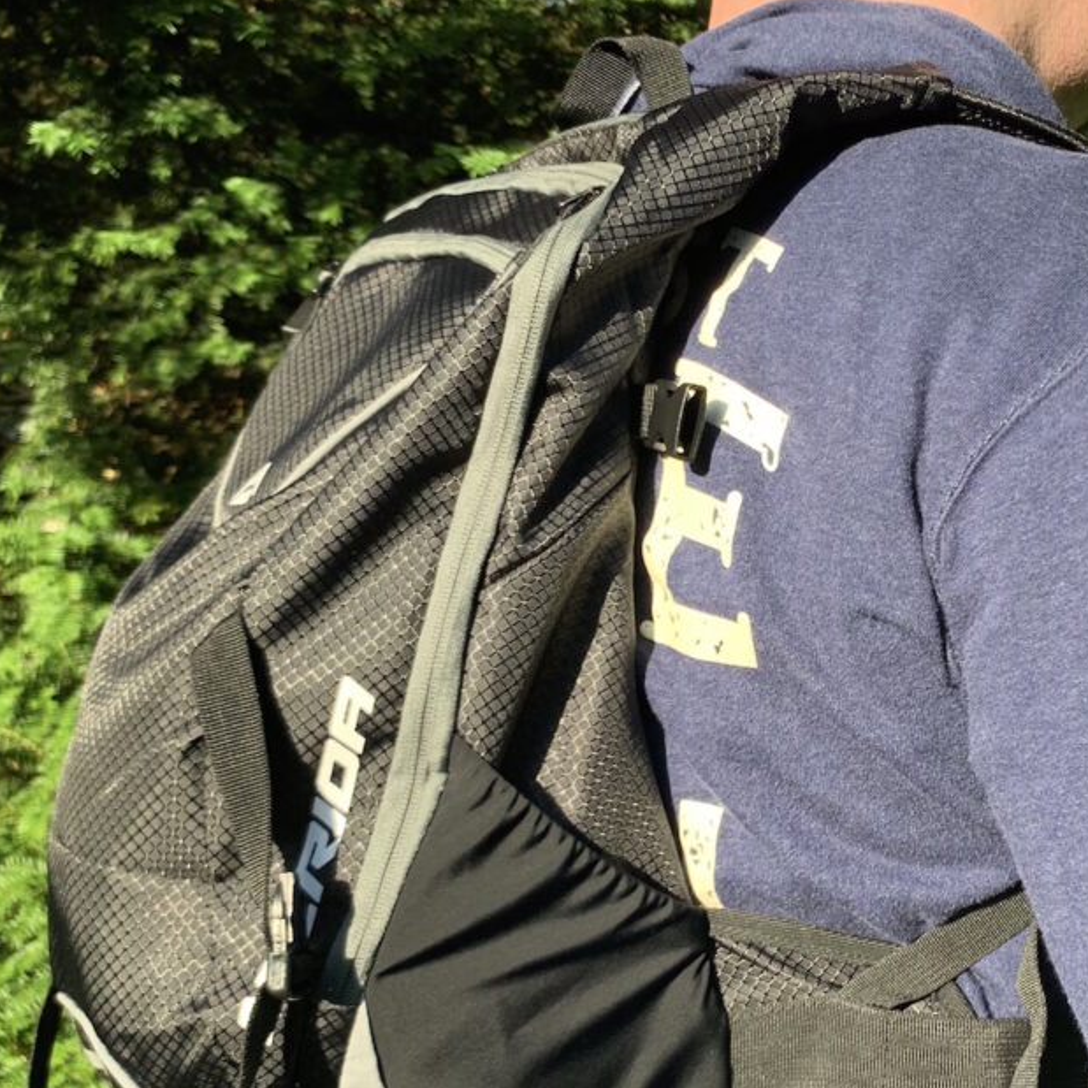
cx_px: 603
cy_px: 668
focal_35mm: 38
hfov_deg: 43.8
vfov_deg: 43.6
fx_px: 1351
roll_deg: -0.8
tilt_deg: +0.8
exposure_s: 1/285
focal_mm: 4.25
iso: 25
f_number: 1.8
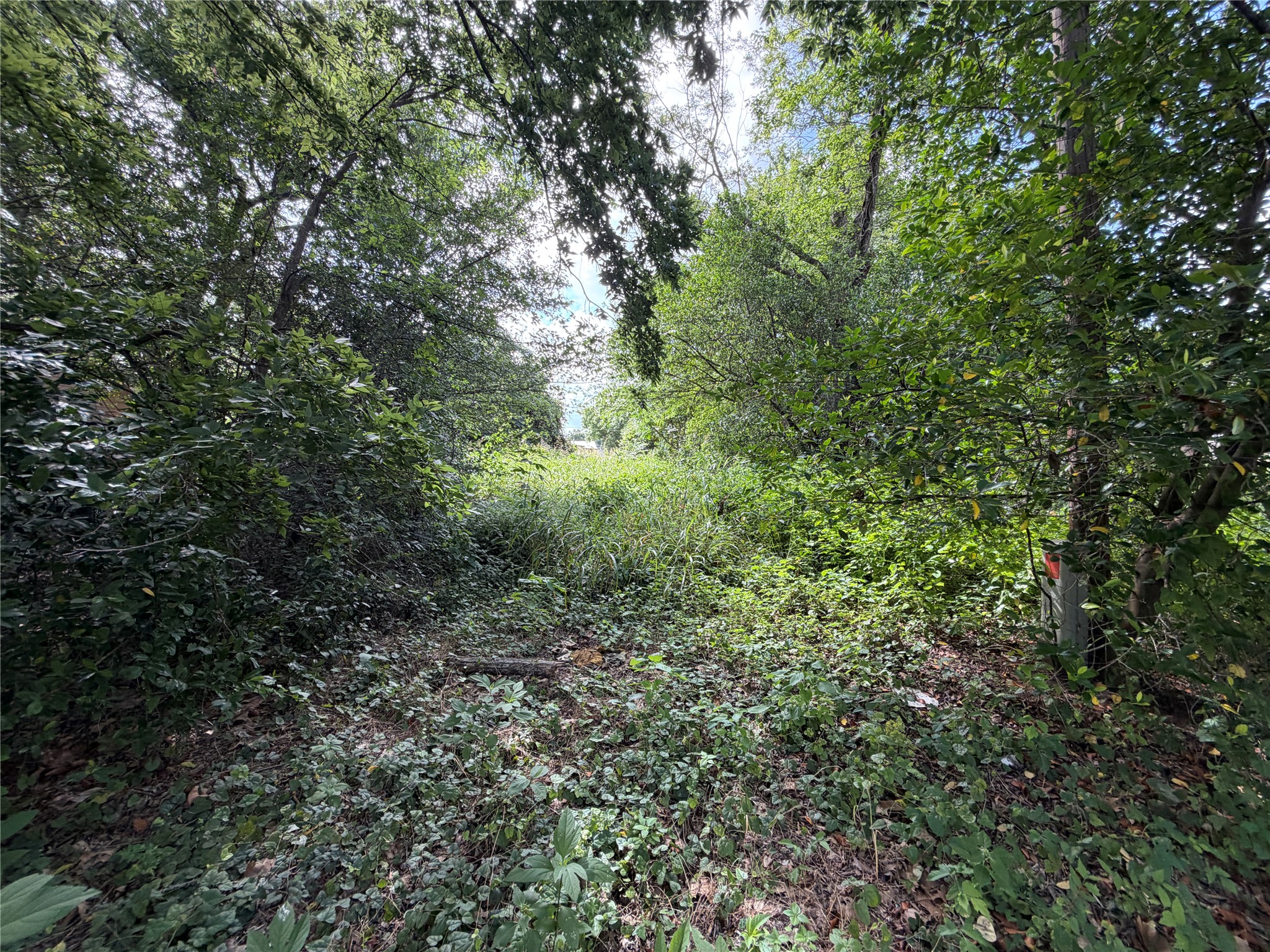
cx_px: 635
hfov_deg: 102.1
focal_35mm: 14
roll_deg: +0.8
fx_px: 514
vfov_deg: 85.7
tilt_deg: -1.8
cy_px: 476
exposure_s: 1/121
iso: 64
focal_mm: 2.22
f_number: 2.2
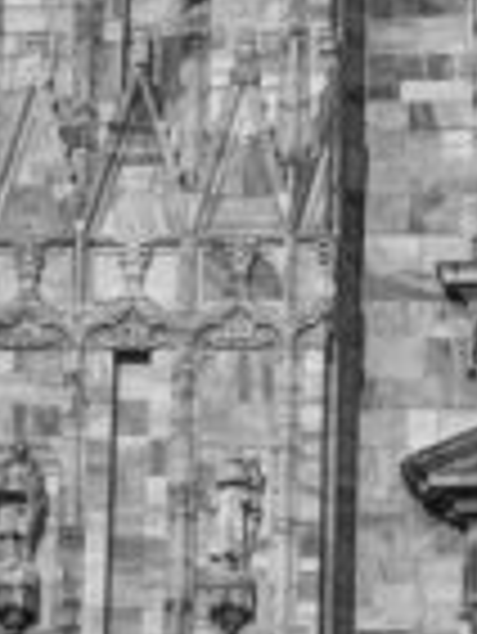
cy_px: -94
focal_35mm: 348
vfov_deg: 5.7
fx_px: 6384
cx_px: 603
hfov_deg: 4.3
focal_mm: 6.76
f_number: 1.78
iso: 64
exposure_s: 1/7937
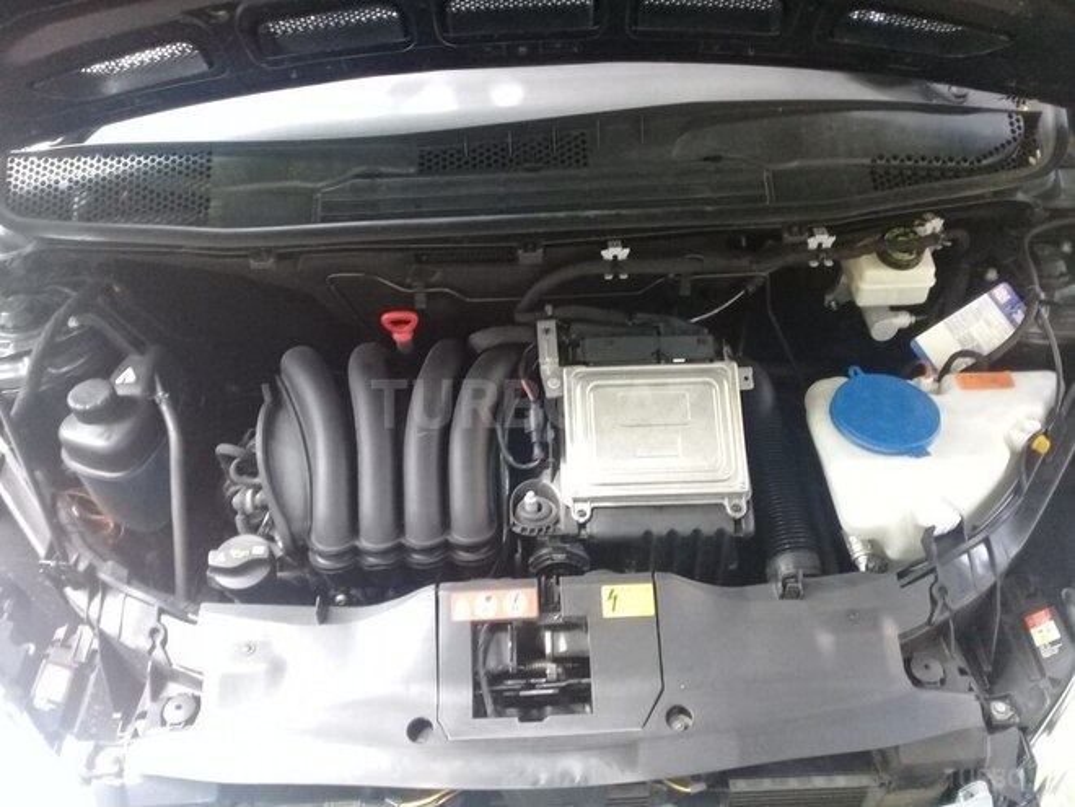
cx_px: 538
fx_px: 963
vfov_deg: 45.4
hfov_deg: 58.4
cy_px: 404
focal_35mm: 31
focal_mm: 3.3
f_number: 2.2
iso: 160
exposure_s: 1/33
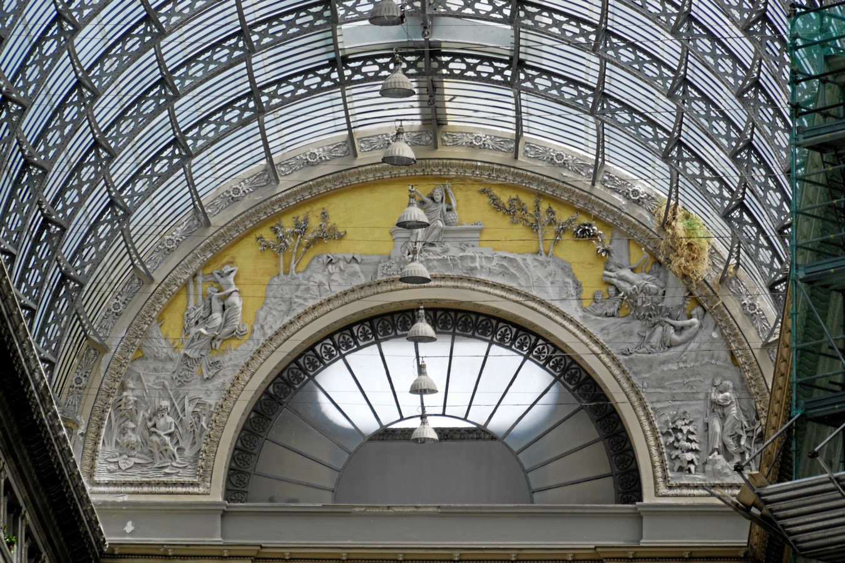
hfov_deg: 8.1
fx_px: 5985
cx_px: 422
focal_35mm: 255
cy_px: 282
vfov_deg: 5.4
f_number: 8
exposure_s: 1/180
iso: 140
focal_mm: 170
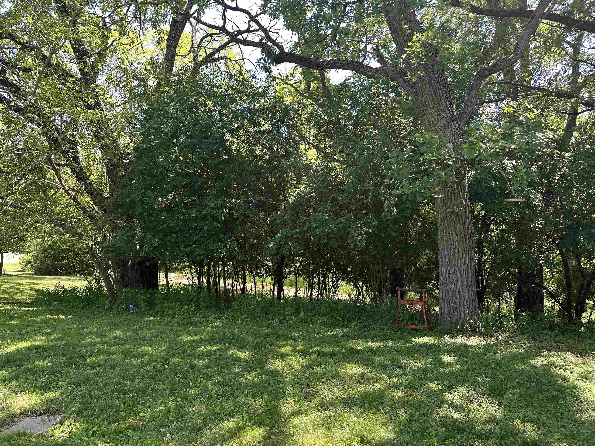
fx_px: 413
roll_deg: -2.9
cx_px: 298
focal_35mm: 24
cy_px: 223
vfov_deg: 56.8
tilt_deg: -0.4
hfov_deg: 71.6
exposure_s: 1/200
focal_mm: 6.86
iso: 64
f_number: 1.78
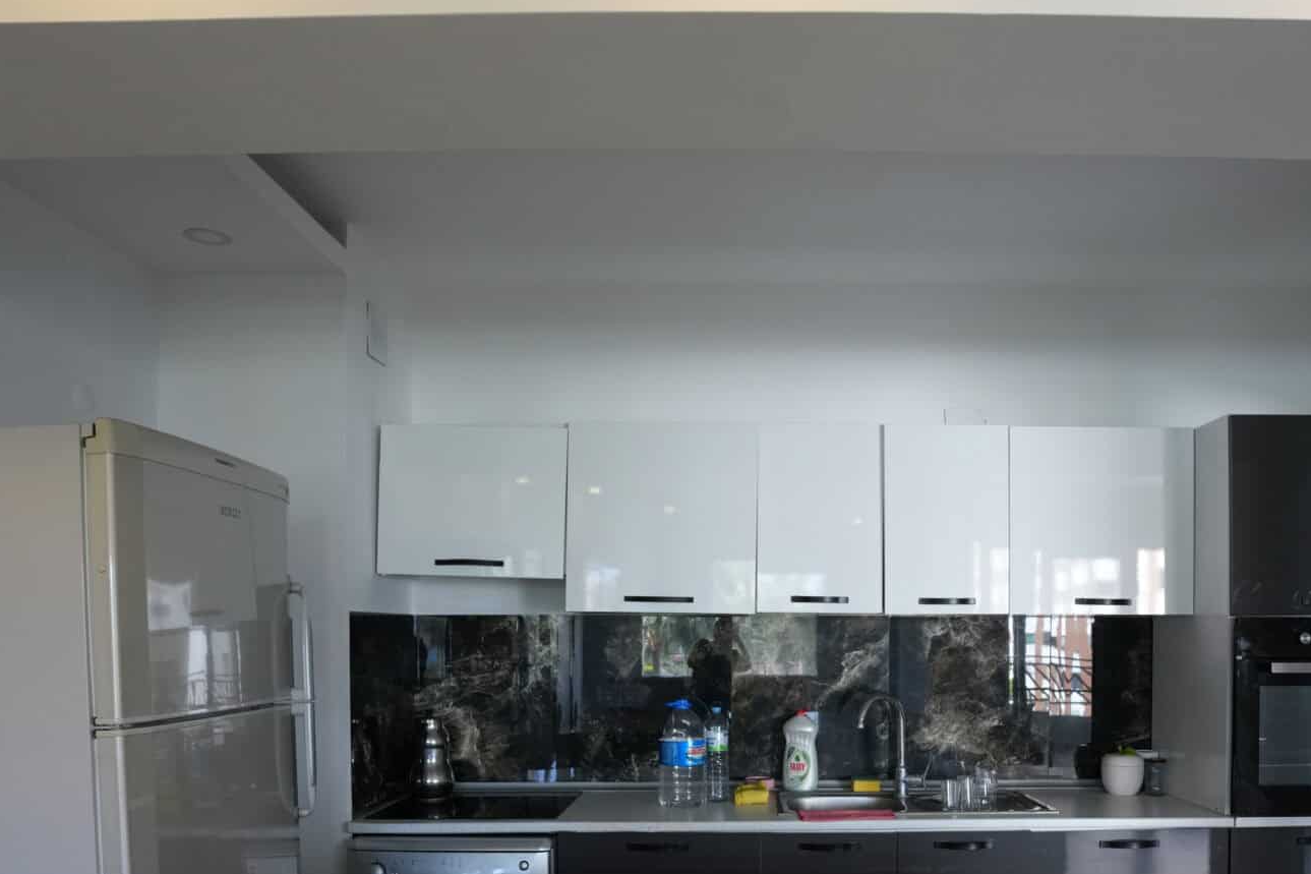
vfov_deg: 46.2
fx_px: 983
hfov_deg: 67.2
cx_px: 729
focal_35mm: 27
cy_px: 656
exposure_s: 1/160
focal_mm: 17
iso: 800
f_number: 4
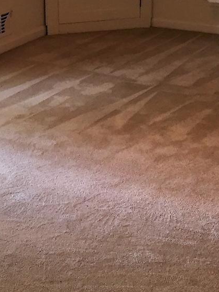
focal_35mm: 104
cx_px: 64
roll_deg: +0.7
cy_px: -25
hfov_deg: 14.2
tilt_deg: -8.4
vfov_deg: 18.2
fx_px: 878
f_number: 2.2
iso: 40
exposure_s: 1/30
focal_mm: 4.15
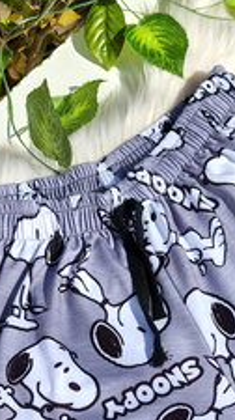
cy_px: 363
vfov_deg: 32.5
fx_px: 689
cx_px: 166
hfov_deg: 19.3
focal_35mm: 62
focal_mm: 5.56
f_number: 1.8
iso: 100
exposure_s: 1/242
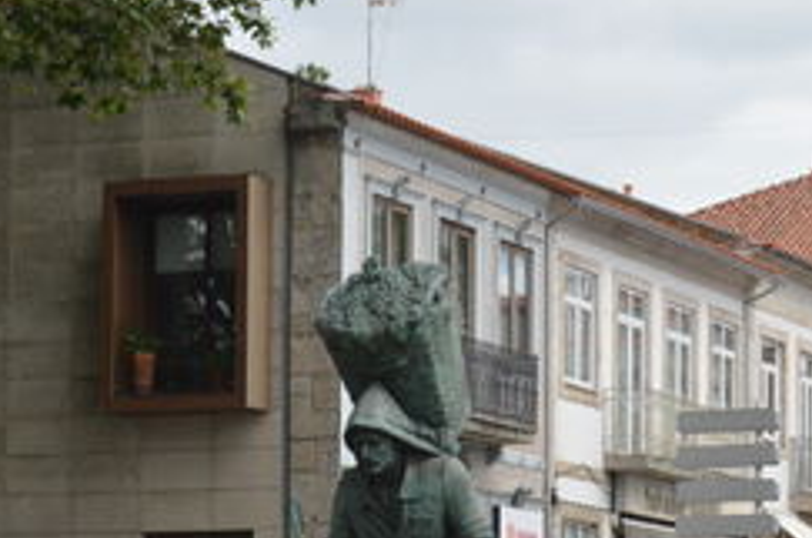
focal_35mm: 163
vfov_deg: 8.4
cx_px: 354
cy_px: 511
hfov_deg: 12.6
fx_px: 3669
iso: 200
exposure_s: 1/250
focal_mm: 55
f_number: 8
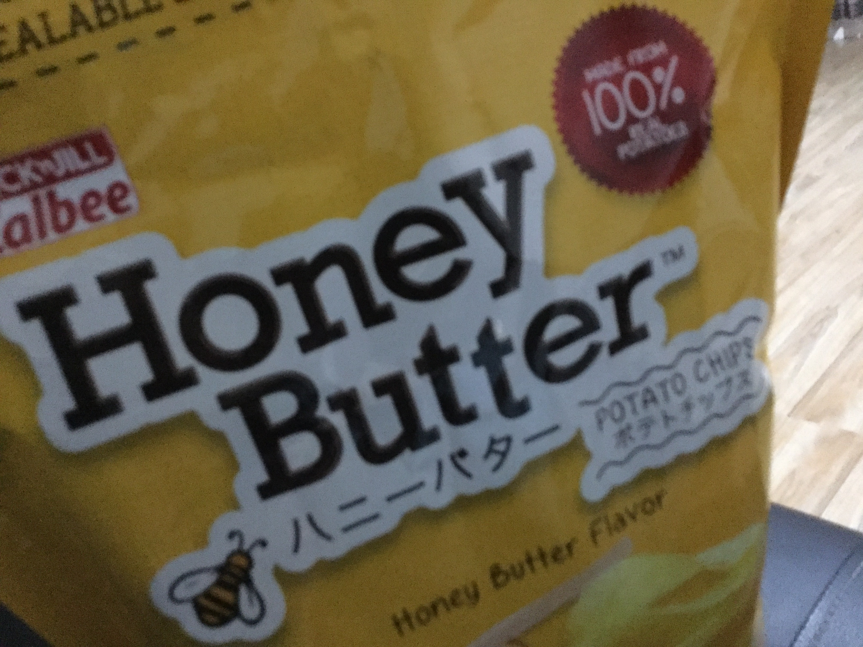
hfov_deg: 58.4
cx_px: 432
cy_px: 324
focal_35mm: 31
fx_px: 773
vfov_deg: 45.4
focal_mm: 3.3
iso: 800
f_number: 2.4
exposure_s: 1/15
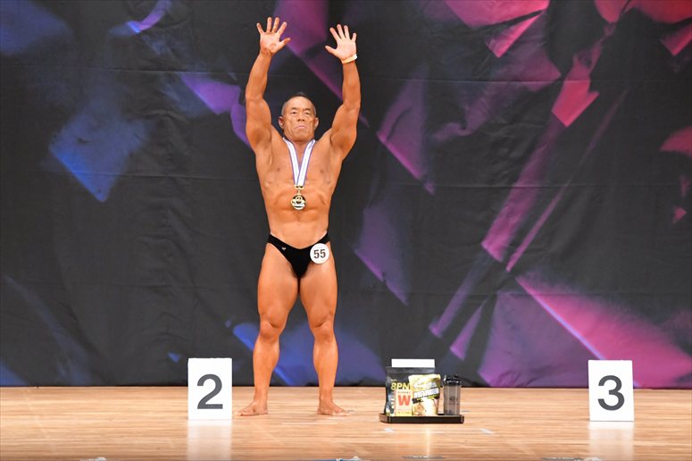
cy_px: 230
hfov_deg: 8.1
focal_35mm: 255
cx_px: 346
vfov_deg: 5.4
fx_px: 4899
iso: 8000
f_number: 5.6
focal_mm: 170
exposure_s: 1/400
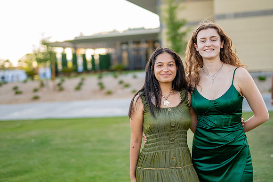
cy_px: 91
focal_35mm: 52
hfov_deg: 38.2
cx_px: 136
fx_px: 394
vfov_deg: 25.9
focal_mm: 50
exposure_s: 1/500
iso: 100
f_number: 1.4
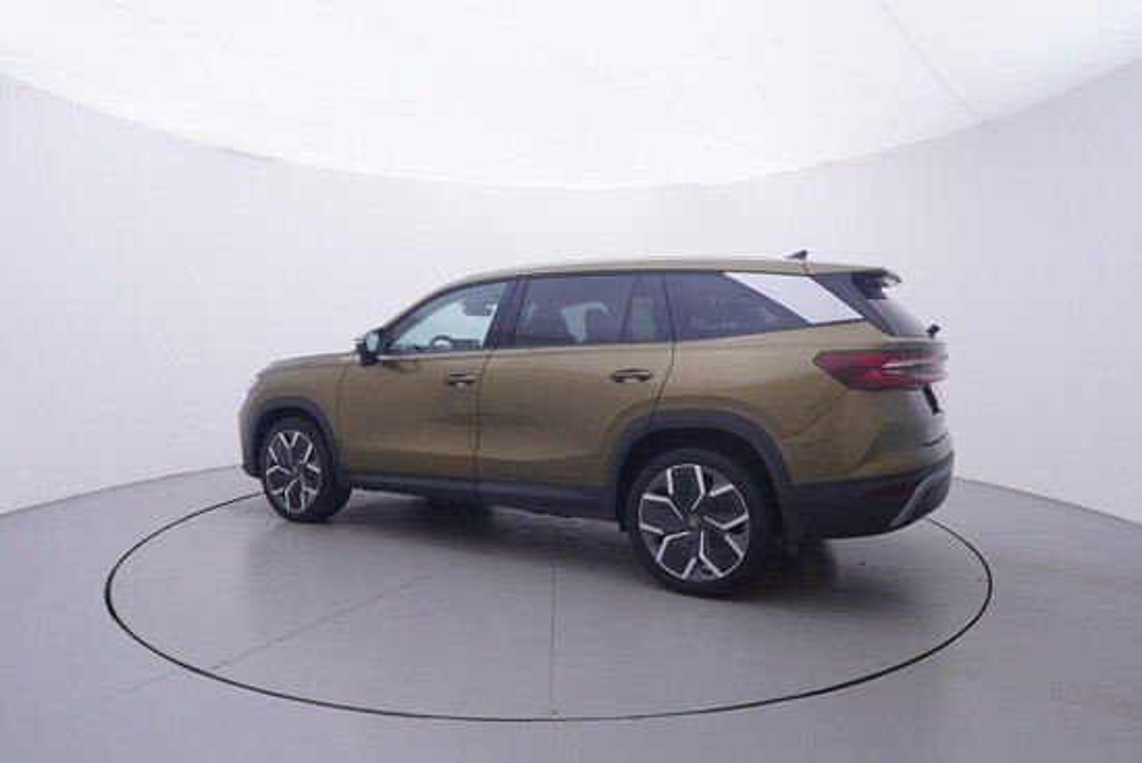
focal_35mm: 22
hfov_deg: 77.3
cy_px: 382
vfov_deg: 56.2
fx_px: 714
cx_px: 571
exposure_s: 1/80
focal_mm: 15
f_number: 5
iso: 200
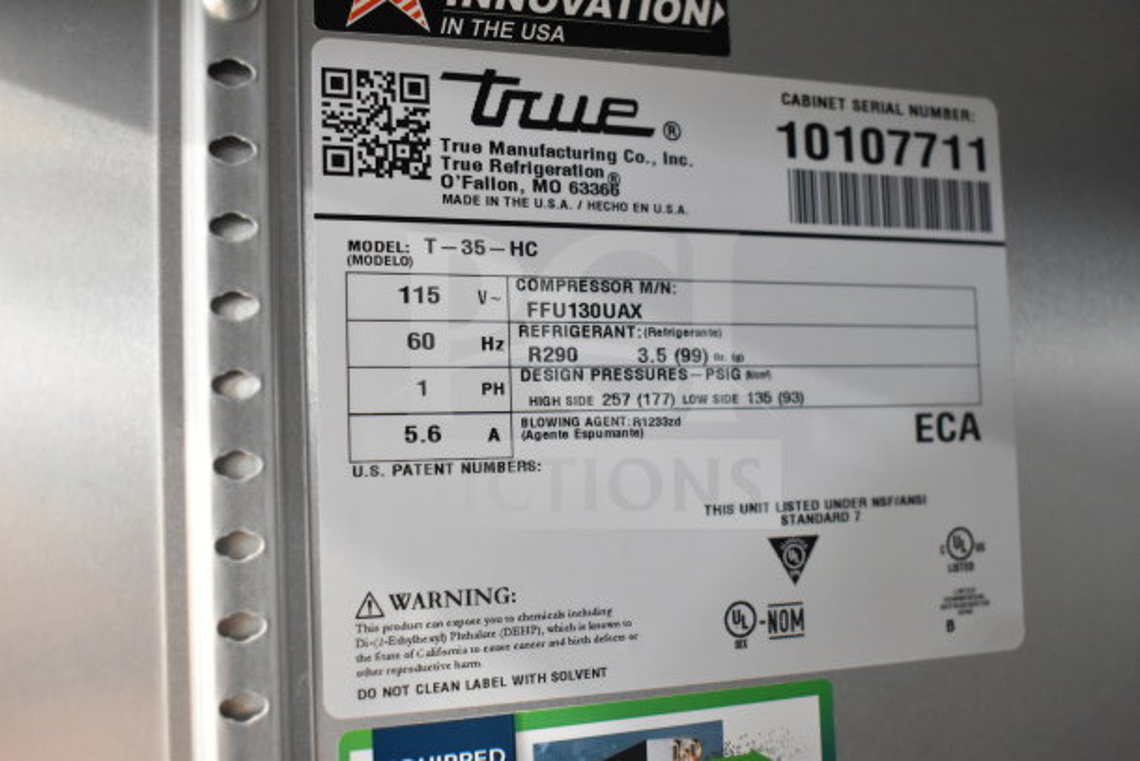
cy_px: 380
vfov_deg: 33.0
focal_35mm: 40
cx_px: 570
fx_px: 1283
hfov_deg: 47.9
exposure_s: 1/40
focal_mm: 27
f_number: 4
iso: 2800
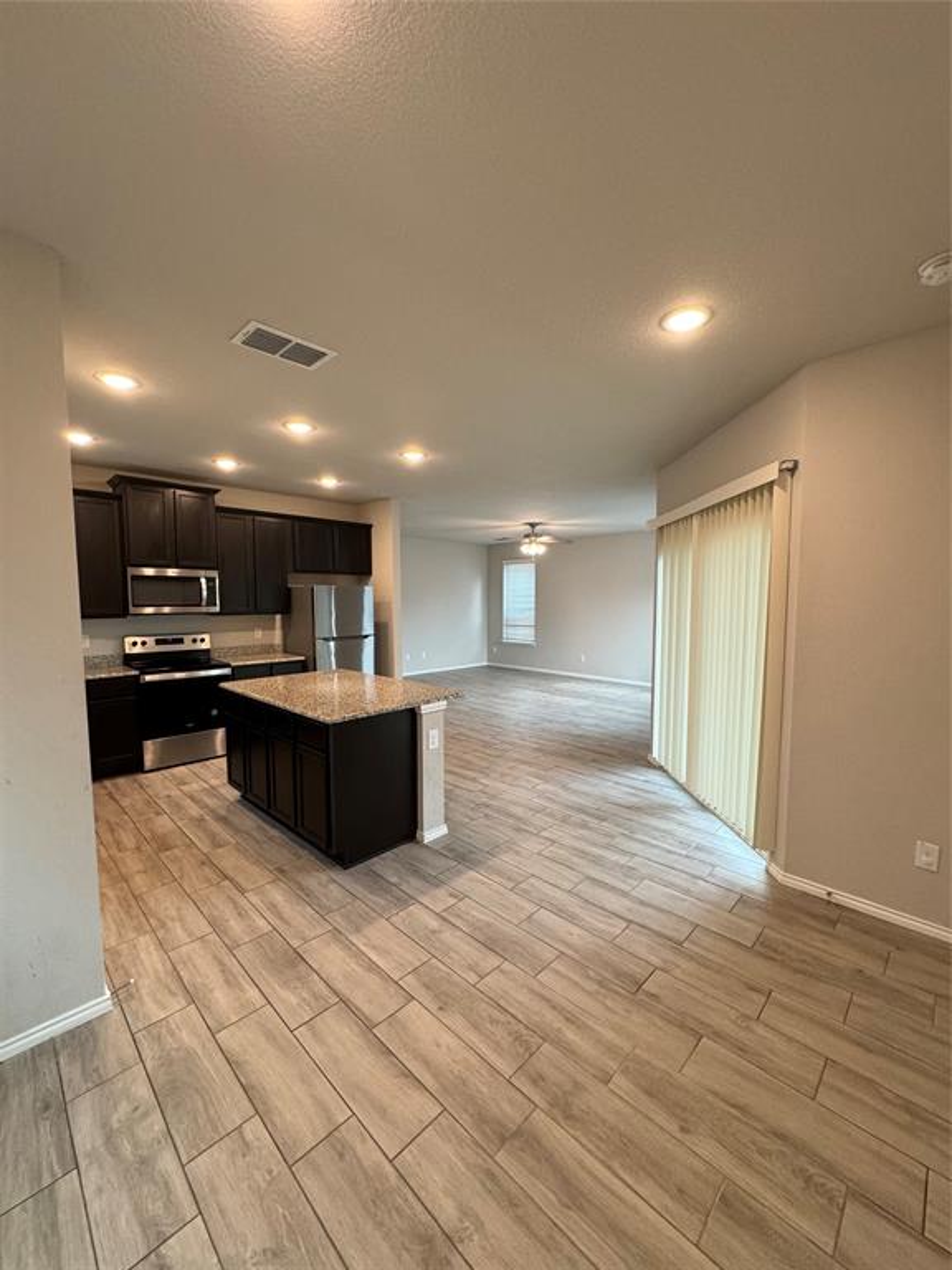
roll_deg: +0.0
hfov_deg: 85.7
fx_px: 513
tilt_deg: -4.2
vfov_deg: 102.1
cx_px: 476
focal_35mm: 14
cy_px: 635
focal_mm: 2.22
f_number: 2.2
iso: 250
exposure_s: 1/120
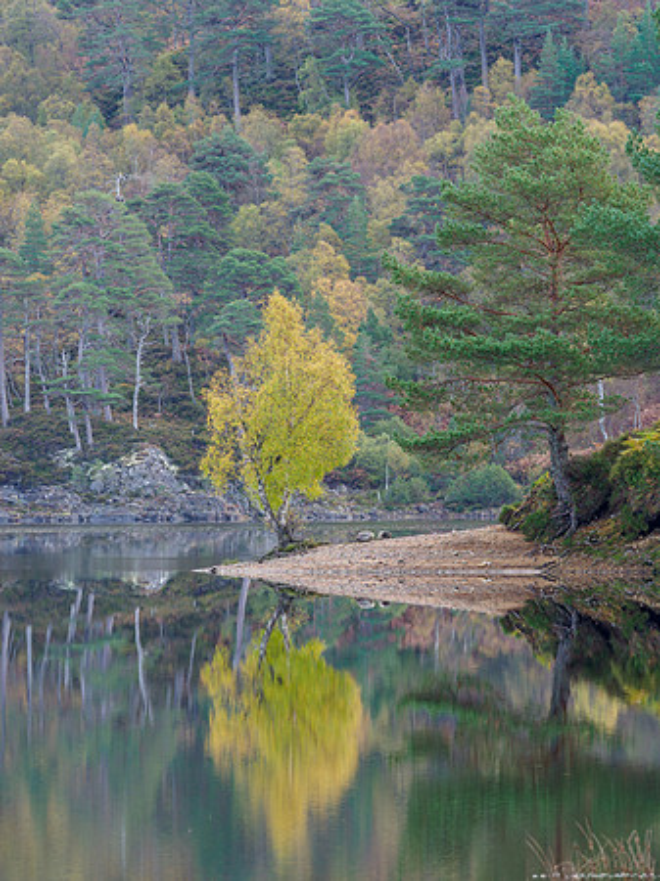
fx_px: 7634
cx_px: 330
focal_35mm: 300
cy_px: 440
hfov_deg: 5.0
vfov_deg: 6.6
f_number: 8
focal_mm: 150
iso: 200
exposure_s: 1/25
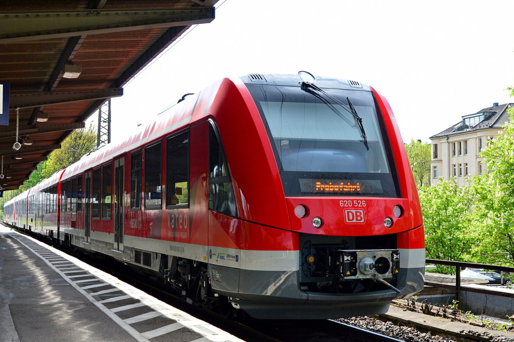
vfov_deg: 25.9
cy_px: 166
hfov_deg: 38.2
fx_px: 742
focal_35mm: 52
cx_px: 252
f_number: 6.3
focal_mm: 30
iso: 400
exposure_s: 1/400
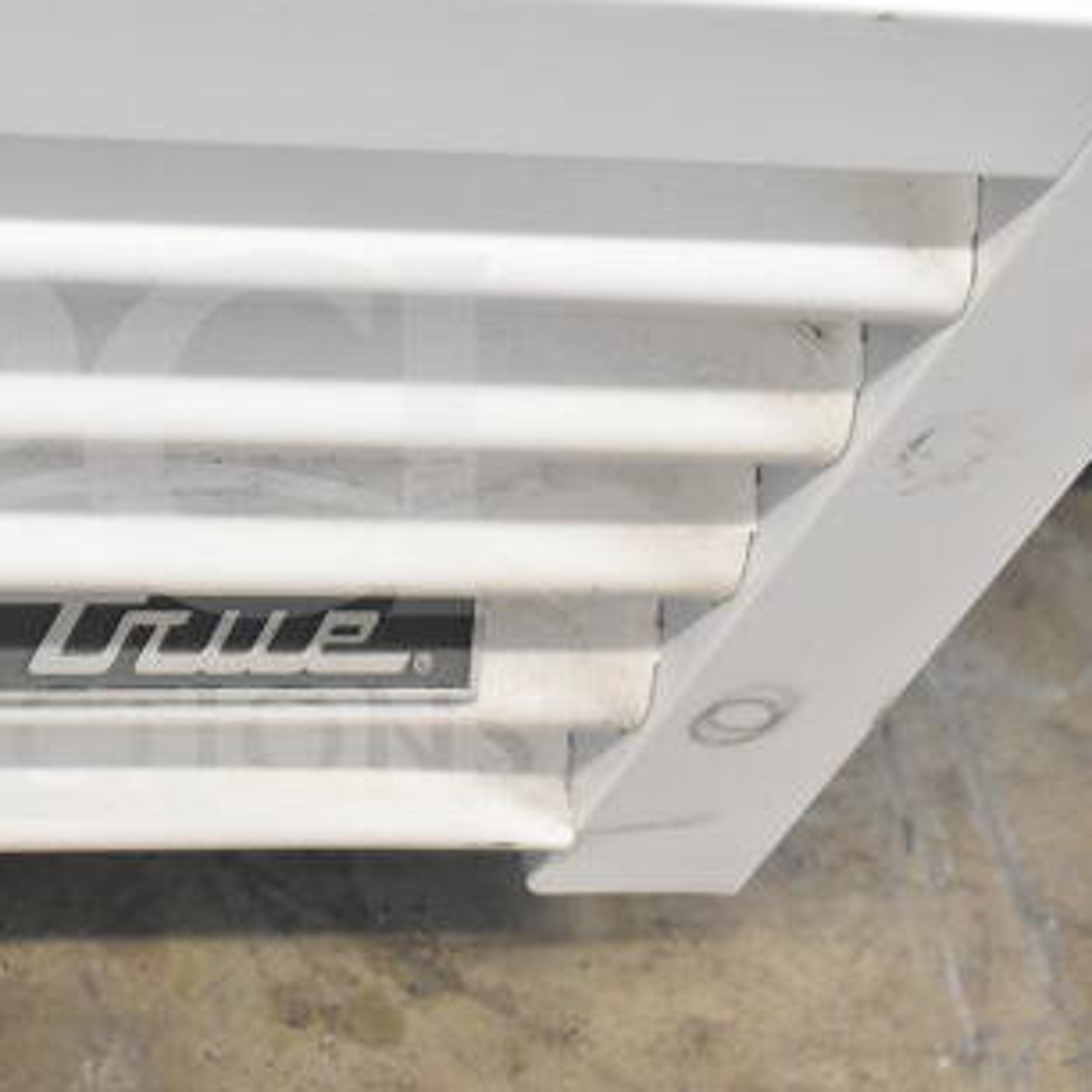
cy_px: 537
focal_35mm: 140
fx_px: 4991
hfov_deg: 12.4
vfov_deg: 12.5
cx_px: 168
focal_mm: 55
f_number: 5.6
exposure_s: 1/100
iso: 5600
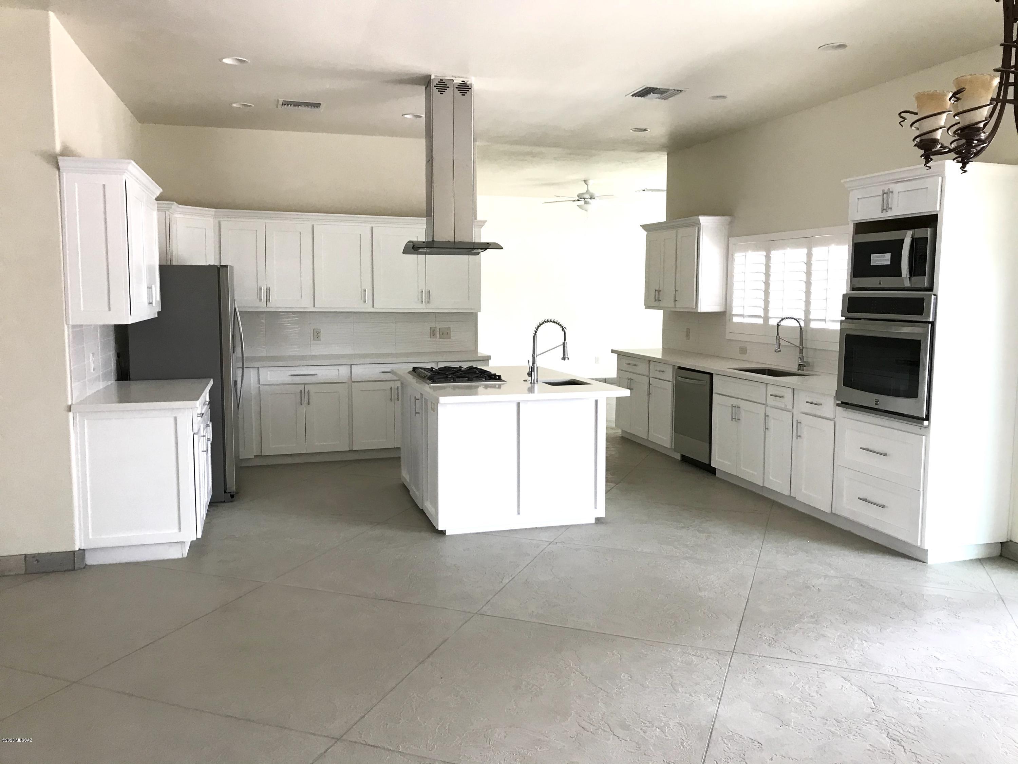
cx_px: 509
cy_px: 382
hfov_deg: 63.4
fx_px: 823
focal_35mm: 28
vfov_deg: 49.7
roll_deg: -1.4
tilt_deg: -5.1
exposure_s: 1/30
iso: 25
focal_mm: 3.99
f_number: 1.8
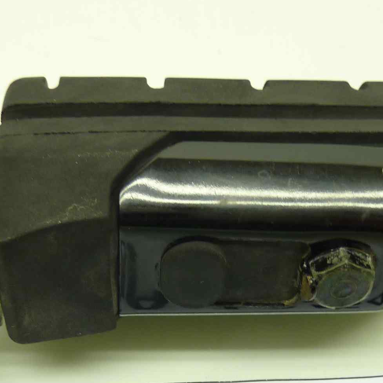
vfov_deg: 28.9
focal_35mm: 58
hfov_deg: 29.5
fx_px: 726
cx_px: 182
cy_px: 306
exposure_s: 1/20
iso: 80
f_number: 3.3
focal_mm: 4.1
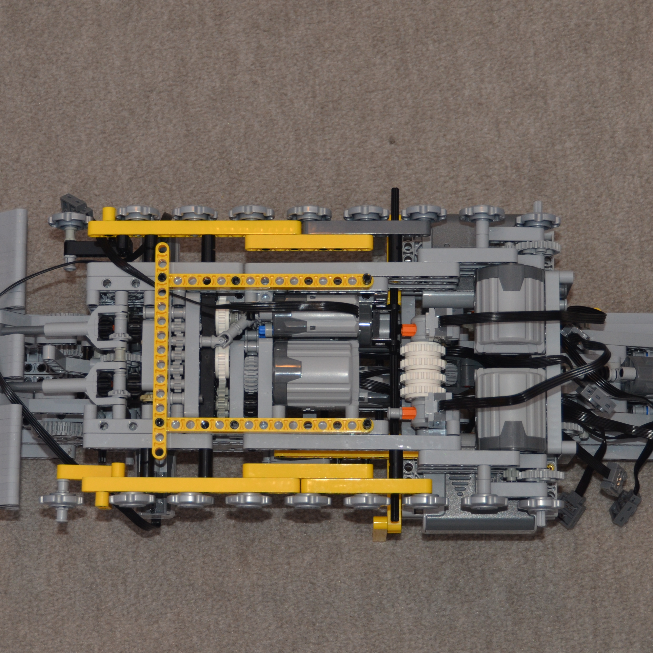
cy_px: 330
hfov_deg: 17.9
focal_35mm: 97
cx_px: 277
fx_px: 2070
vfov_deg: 17.9
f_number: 4.8
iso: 400
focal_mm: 50
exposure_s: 1/60
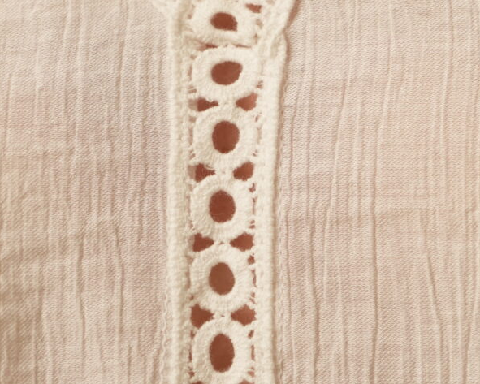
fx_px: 2032
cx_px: 238
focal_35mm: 143
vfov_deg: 10.8
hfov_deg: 13.5
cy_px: 87
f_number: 3.5
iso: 500
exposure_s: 1/125
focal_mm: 50
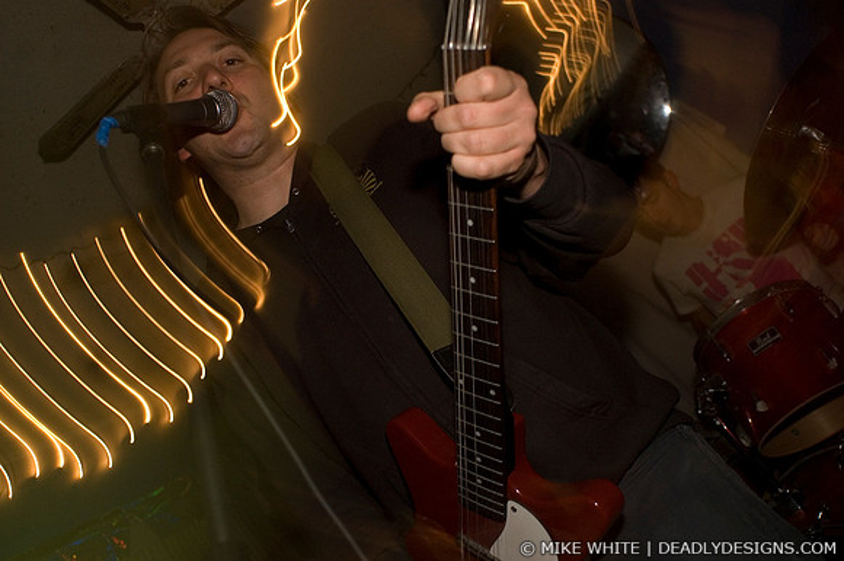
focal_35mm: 30
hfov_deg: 62.0
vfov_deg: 43.6
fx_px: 703
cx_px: 422
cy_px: 280
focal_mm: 20
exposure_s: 1/10
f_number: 3.2
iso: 800
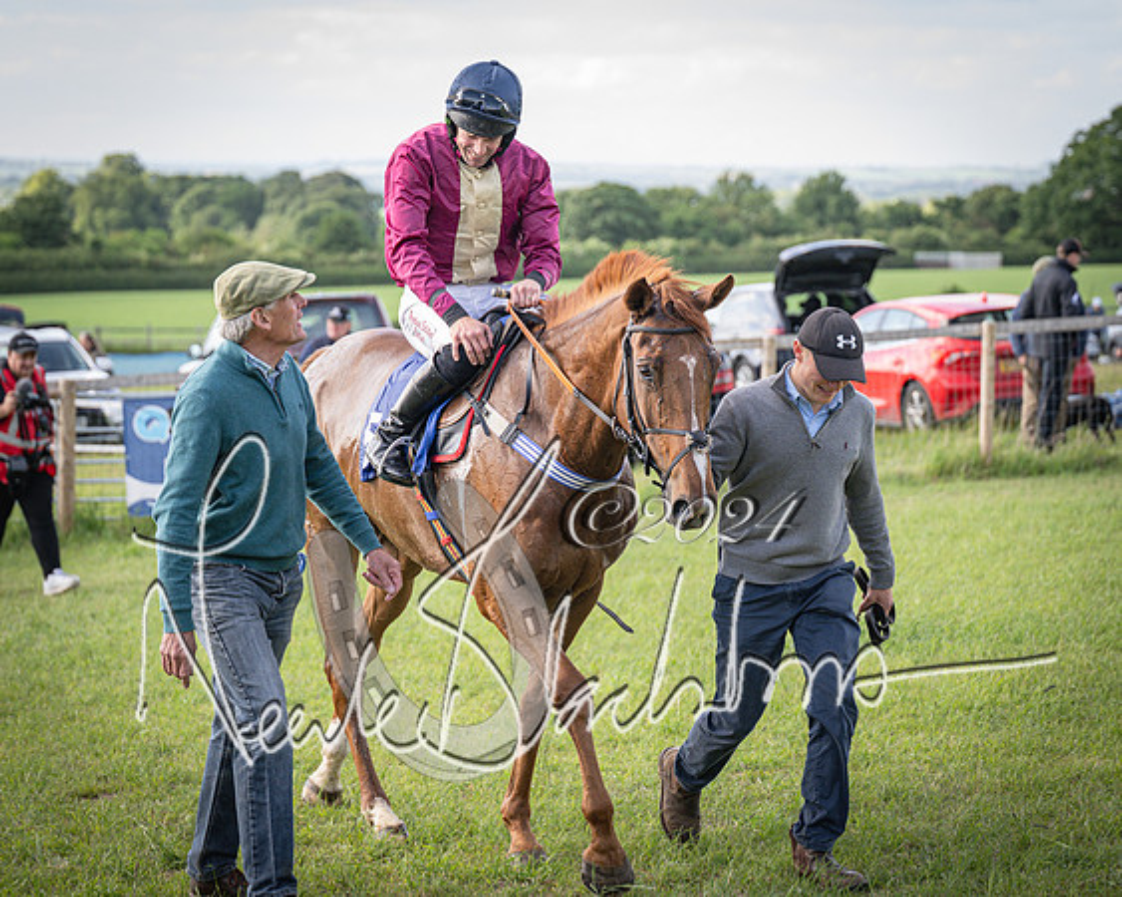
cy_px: 478
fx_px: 3430
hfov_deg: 18.6
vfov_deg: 14.9
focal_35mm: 103
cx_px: 520
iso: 640
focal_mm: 70
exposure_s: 1/1600
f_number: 2.8
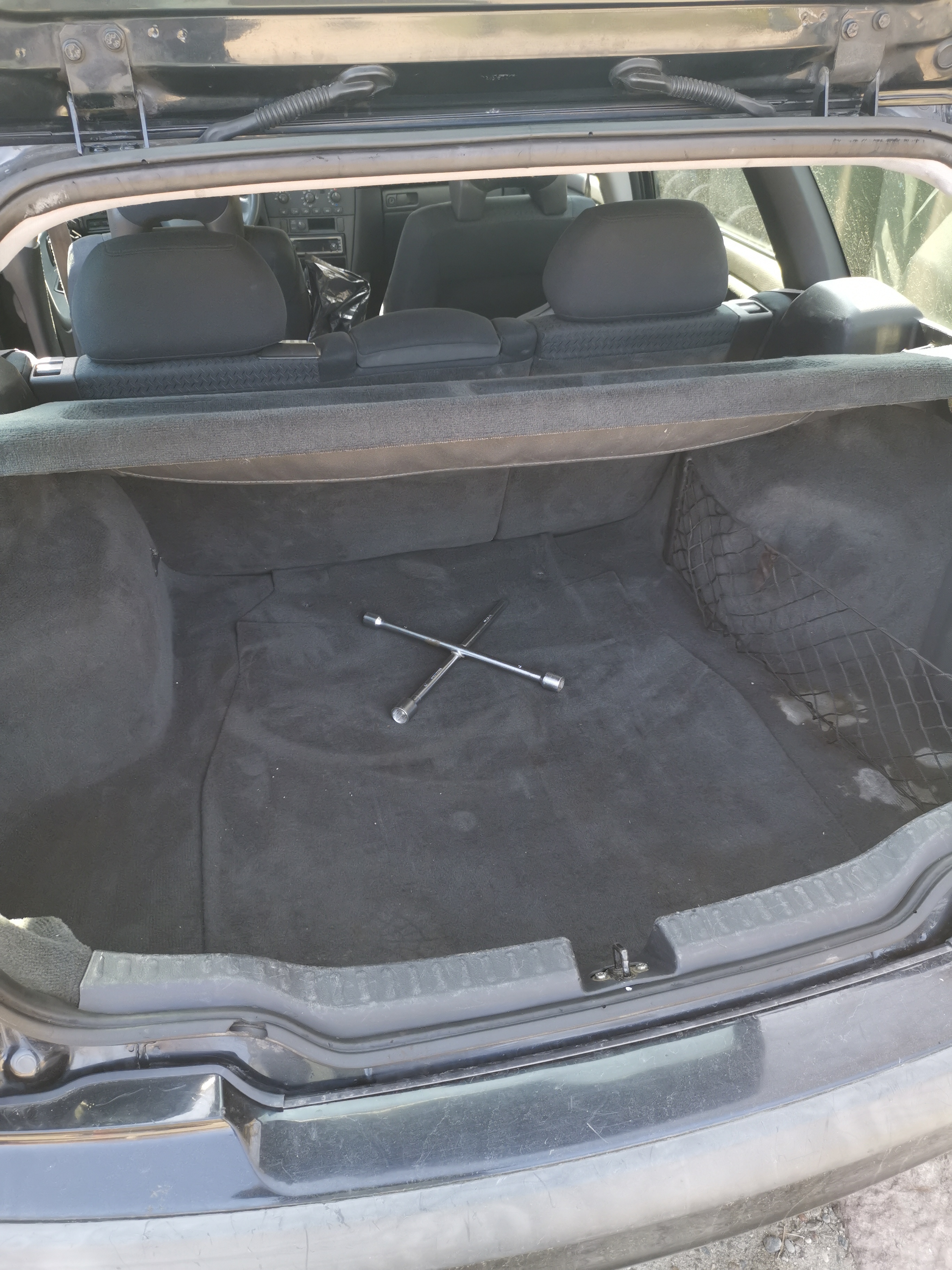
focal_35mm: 27
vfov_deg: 65.3
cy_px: 635
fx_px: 990
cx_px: 476
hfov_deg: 51.4
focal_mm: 5.58
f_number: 1.8
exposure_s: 1/100
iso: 100
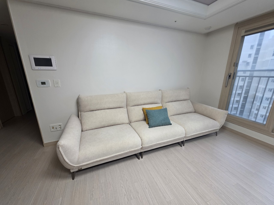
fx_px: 103
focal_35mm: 13
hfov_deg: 106.2
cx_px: 137
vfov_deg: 89.9
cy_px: 102
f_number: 1.9
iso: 200
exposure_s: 1/60.2
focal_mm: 2.2
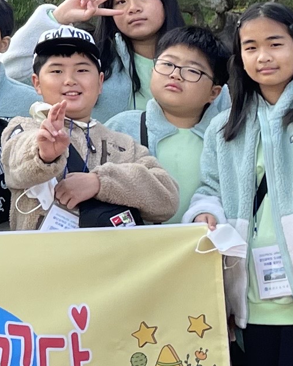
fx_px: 1757
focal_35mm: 162
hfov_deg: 8.7
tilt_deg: +6.9
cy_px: -92
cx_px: -393
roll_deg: -0.4
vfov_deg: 11.6
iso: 32
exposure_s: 1/428
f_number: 1.6
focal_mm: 4.2
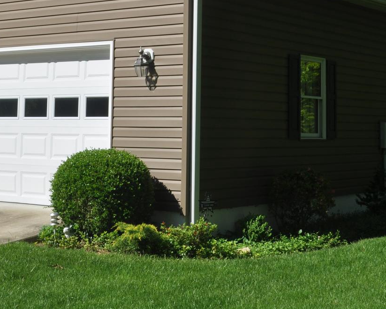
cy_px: 8
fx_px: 879
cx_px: 207
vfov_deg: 19.4
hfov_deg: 24.7
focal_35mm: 77
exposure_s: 1/200
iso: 200
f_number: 13
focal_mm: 22
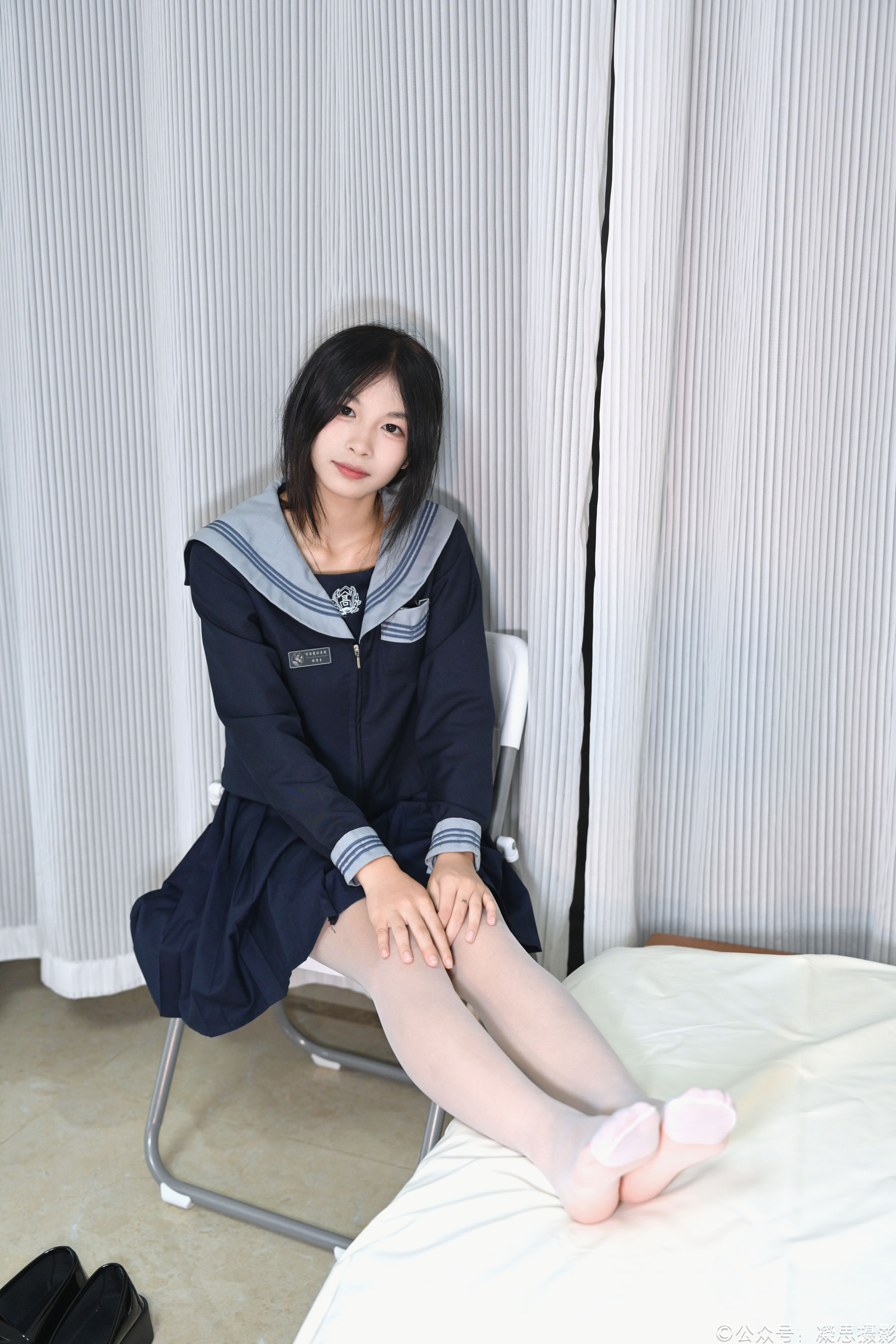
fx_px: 1493
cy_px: 672
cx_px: 448
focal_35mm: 40
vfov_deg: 48.5
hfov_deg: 33.4
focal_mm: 40
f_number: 3.2
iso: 1250
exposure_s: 1/100
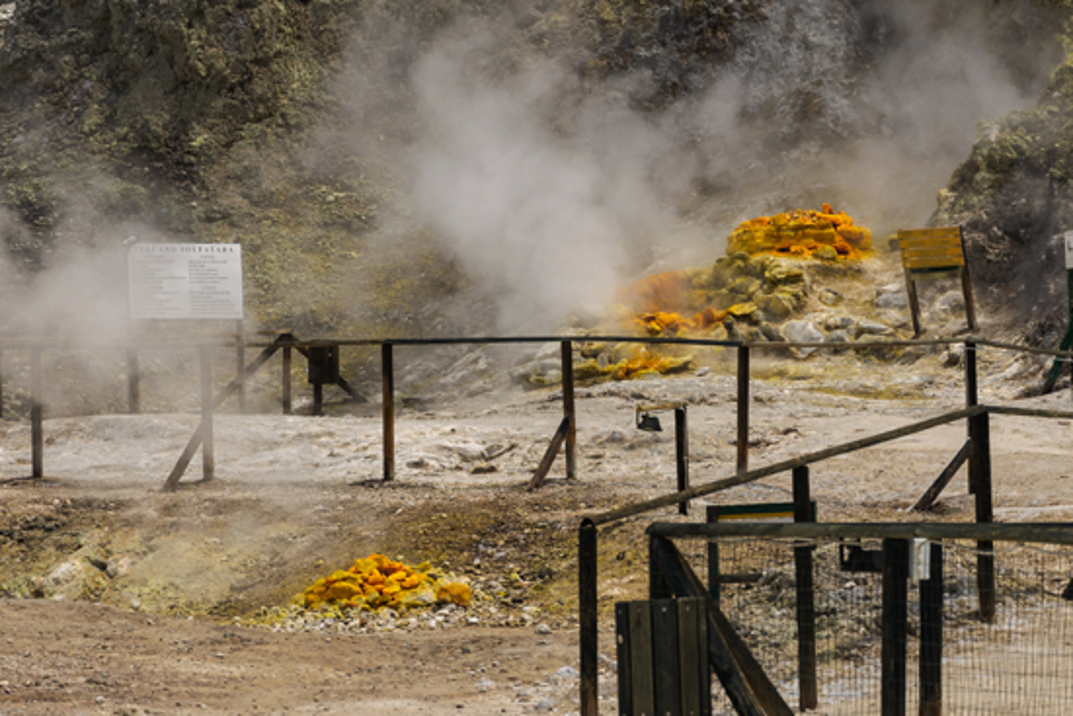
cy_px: 411
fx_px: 5802
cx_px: 562
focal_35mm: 195
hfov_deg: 10.6
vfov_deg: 7.1
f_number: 8
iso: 200
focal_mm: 105
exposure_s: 1/400
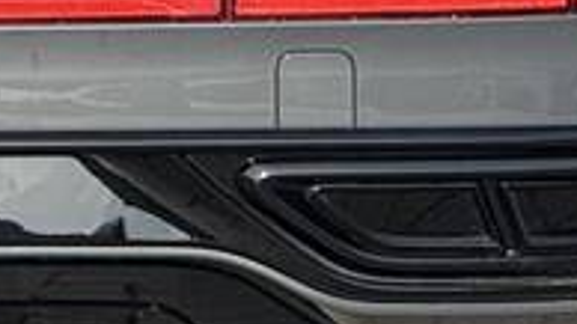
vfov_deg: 1.5
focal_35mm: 808
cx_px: -500
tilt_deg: -6.4
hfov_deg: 2.7
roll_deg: +0.6
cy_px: -505
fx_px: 12359
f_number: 2.8
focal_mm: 15.66
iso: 50
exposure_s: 1/1064
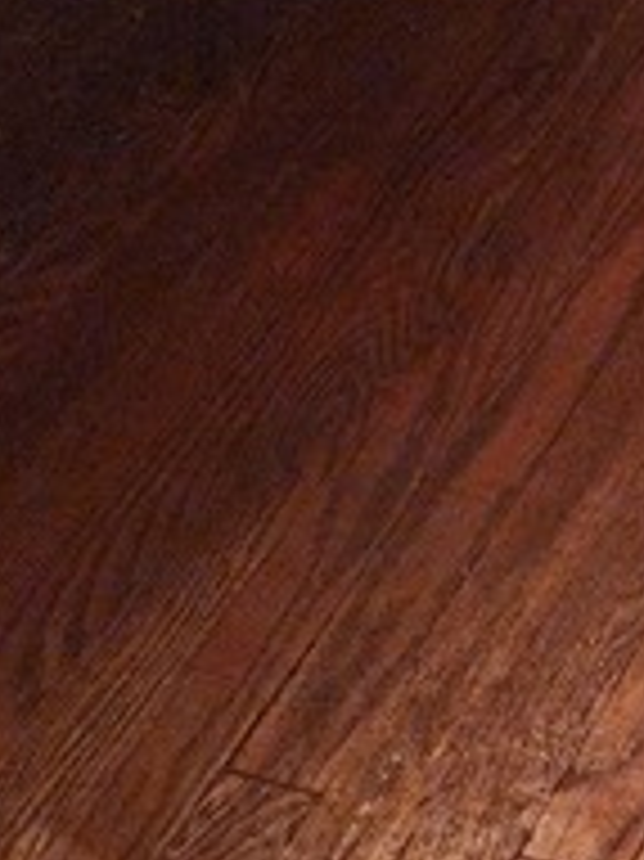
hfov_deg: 10.8
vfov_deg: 12.0
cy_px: -1238
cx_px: 1081
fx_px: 3228
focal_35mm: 130
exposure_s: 1/60
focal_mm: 6.4
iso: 400
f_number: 1.8
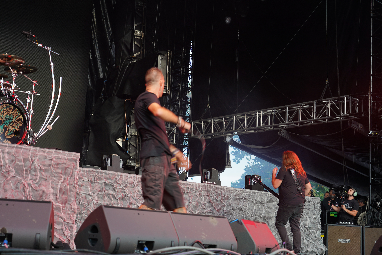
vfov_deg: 23.0
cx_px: 191
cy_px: 128
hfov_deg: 33.9
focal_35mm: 59
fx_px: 626
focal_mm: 59
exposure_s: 1/60
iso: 200
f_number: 4
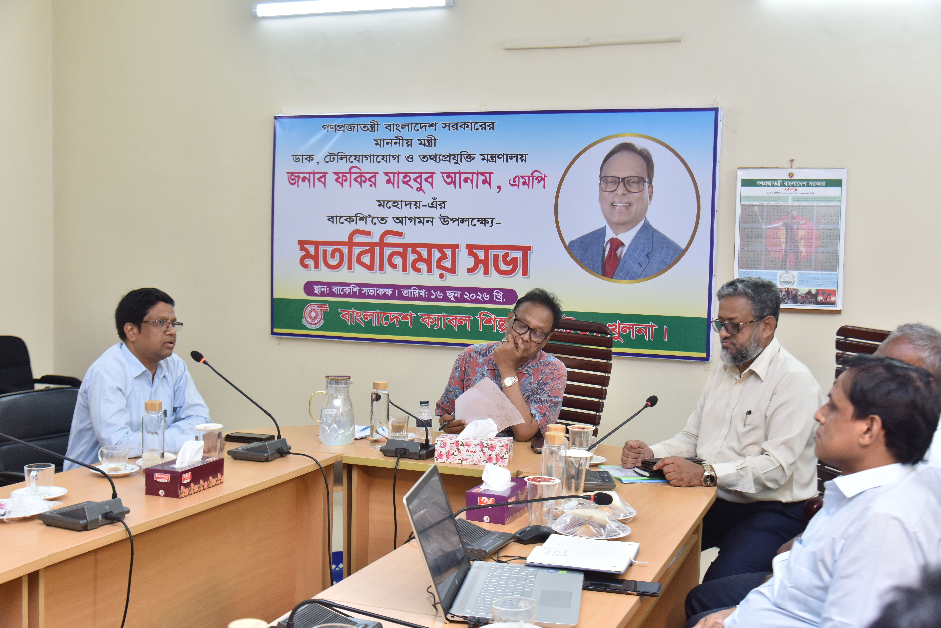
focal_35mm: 40
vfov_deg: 33.4
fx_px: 1046
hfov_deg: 48.4
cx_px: 470
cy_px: 314
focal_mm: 40
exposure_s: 1/125
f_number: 5.6
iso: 1000
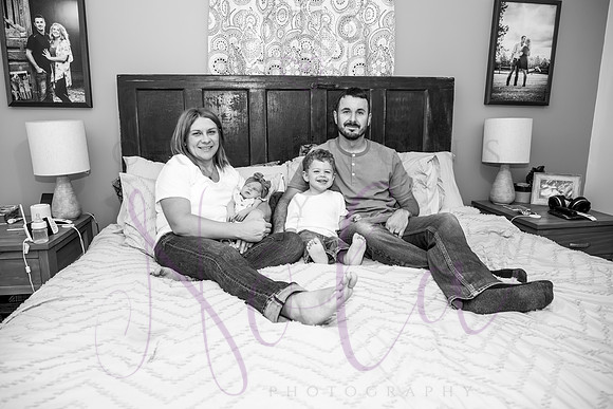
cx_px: 299
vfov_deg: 51.3
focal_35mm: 25
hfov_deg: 71.4
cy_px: 200
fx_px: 426
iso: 800
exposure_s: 1/320
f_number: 4
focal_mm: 24
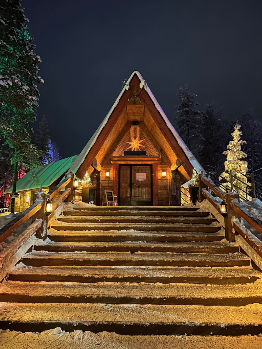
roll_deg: -0.4
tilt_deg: +9.2
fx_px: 242
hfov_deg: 56.8
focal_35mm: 24
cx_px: 131
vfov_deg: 71.6
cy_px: 174
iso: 1250
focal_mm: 6.86
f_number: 1.78
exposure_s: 1/13
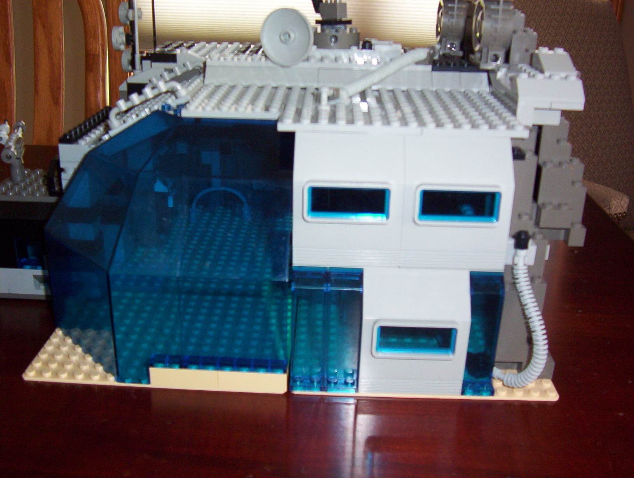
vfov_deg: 39.8
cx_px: 317
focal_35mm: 36
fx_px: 661
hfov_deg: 51.2
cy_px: 239
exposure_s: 1/30
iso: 140
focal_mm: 5.54
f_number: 2.76
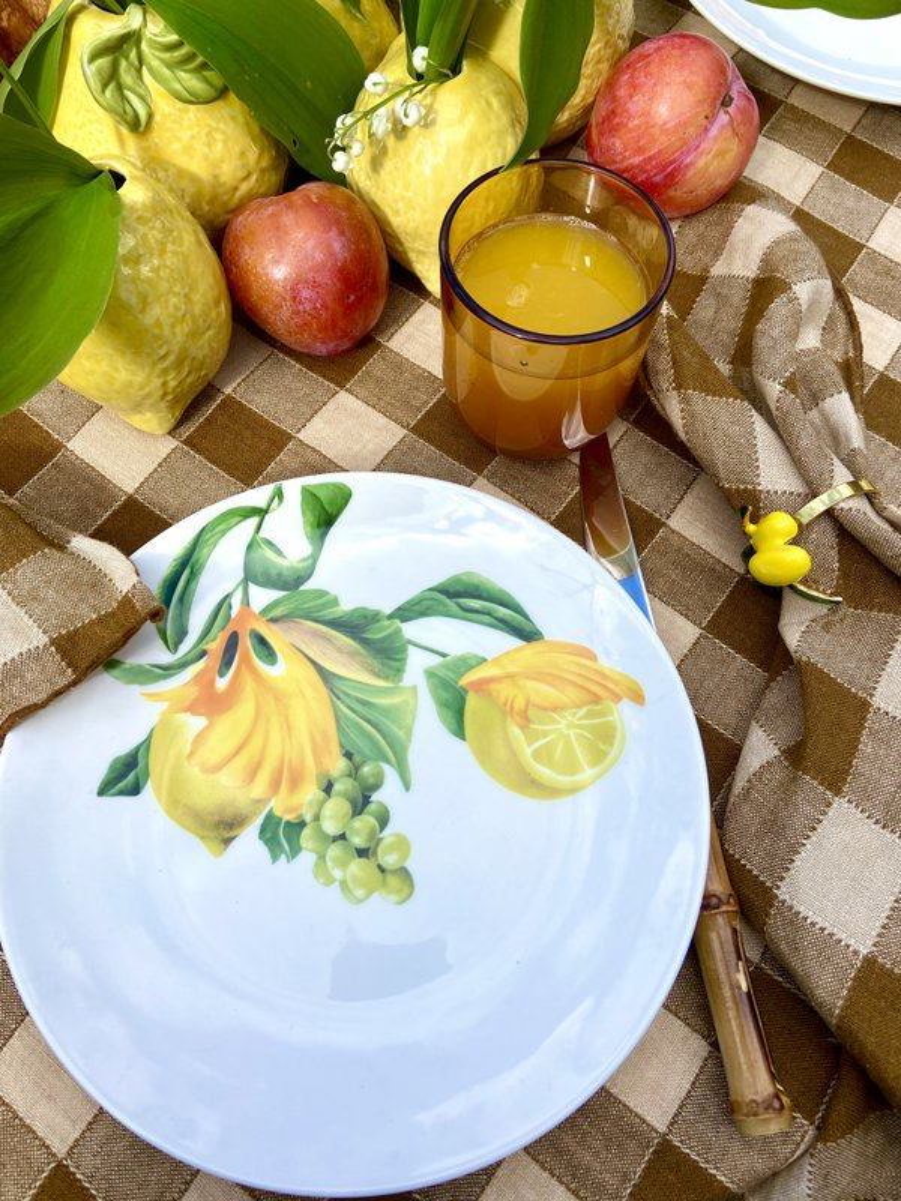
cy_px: 600
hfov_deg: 53.1
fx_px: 902
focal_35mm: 26
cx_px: 450
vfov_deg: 67.3
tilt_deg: -66.4
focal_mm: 4.25
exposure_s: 1/1678
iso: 32
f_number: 1.8
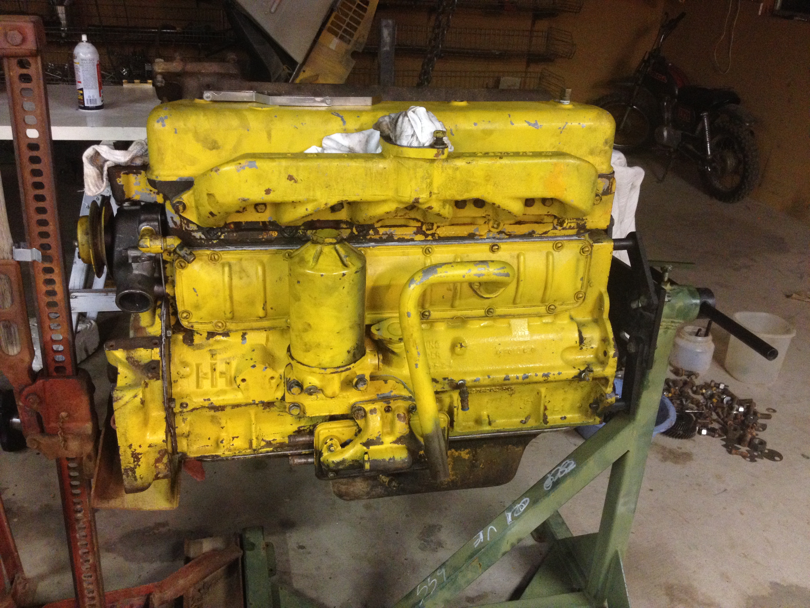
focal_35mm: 35
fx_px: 819
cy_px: 304
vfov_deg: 40.7
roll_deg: -3.4
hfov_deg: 52.6
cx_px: 405
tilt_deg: -27.9
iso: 320
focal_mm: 4.28
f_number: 2.4
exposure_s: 1/20
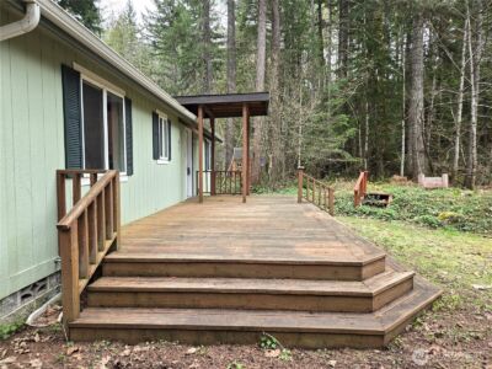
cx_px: 246
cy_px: 184
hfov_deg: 73.9
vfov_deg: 58.9
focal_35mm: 23
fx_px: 327
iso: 50
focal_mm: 5.4
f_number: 1.8
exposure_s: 1/180
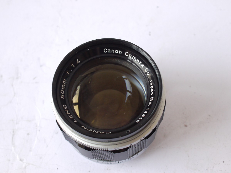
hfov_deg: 32.2
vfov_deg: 24.4
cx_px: 116
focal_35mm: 60
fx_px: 400
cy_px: 86
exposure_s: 1/80
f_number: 7.1
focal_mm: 30
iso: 800
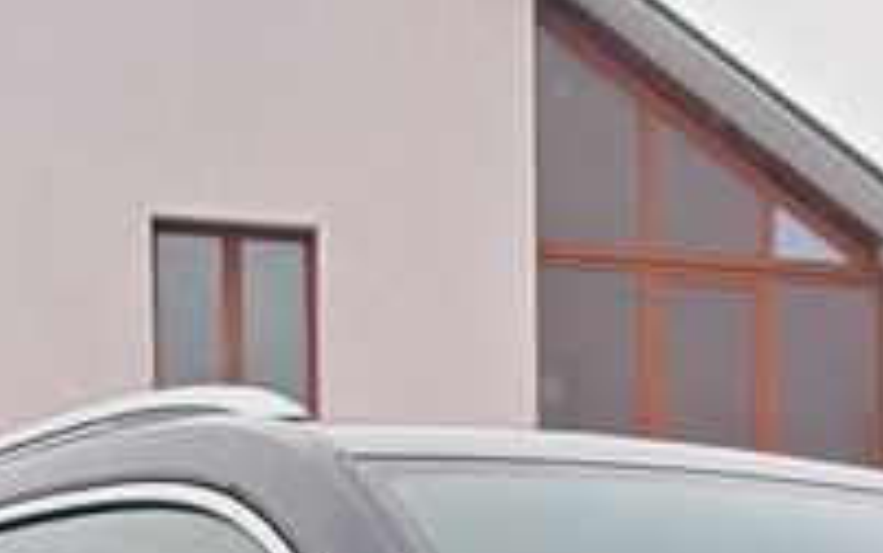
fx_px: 4119
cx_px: 1072
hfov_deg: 12.0
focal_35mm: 171
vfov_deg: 6.7
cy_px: 1826
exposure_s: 1/100
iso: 64
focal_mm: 6.83
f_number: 2
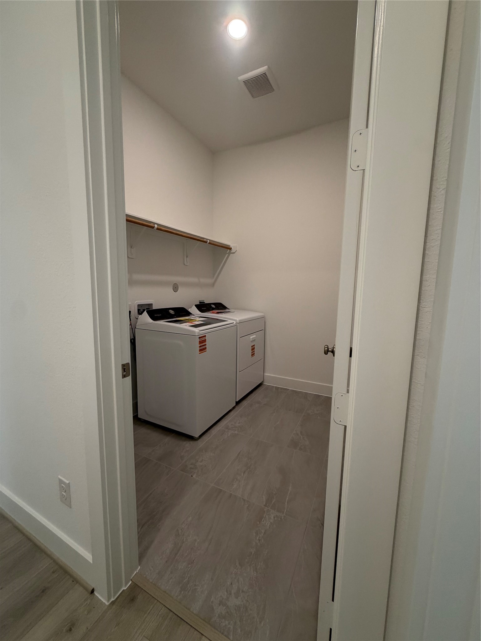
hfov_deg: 85.7
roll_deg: -1.6
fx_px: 259
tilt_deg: -6.3
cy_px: 320
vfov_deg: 102.1
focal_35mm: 14
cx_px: 240
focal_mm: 2.22
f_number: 2.2
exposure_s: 1/60
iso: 200
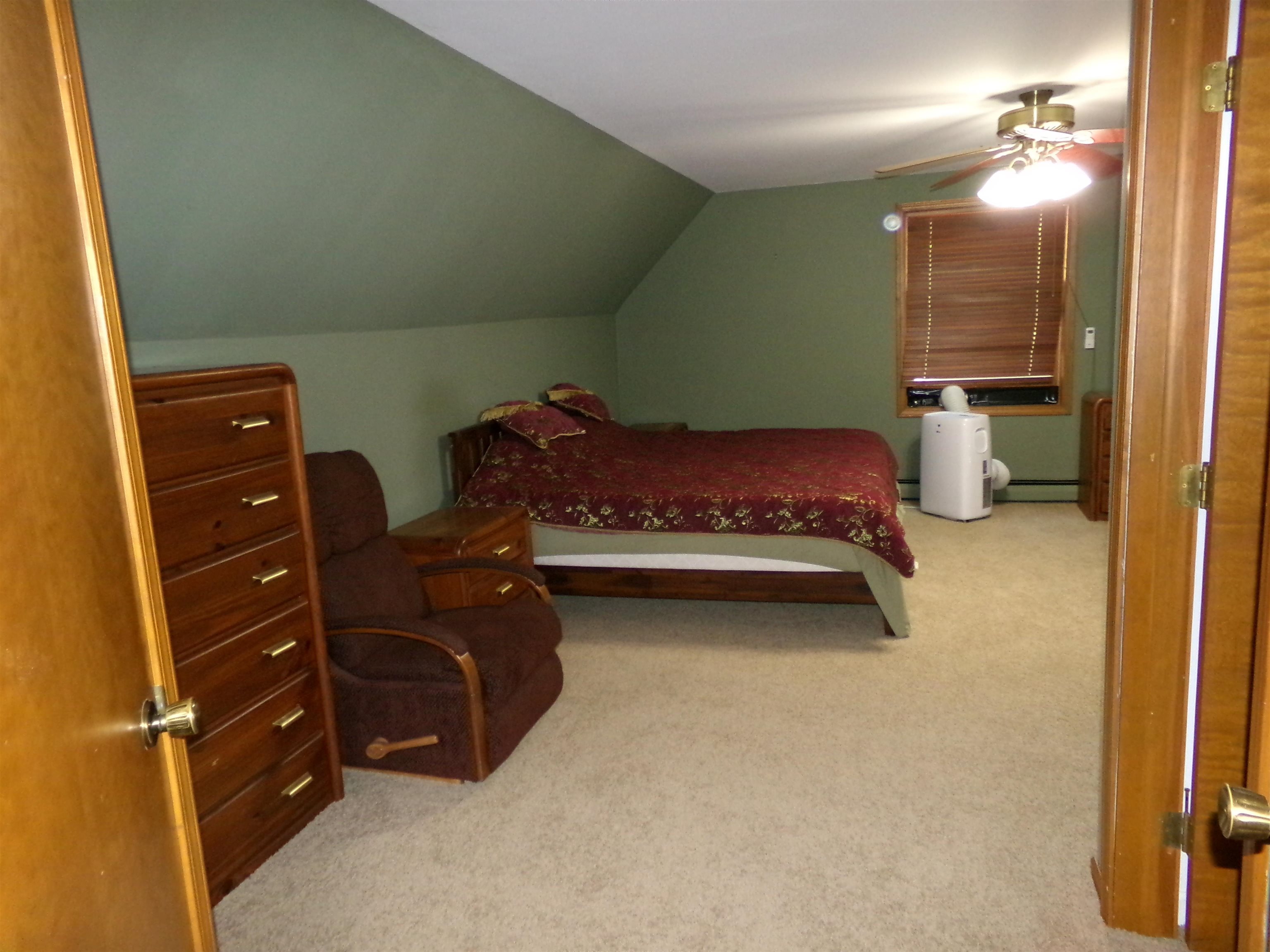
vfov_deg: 56.8
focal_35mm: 24
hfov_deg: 71.6
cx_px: 635
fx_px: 881
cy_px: 476
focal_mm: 4.3
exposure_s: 1/34
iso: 800
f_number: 3.7
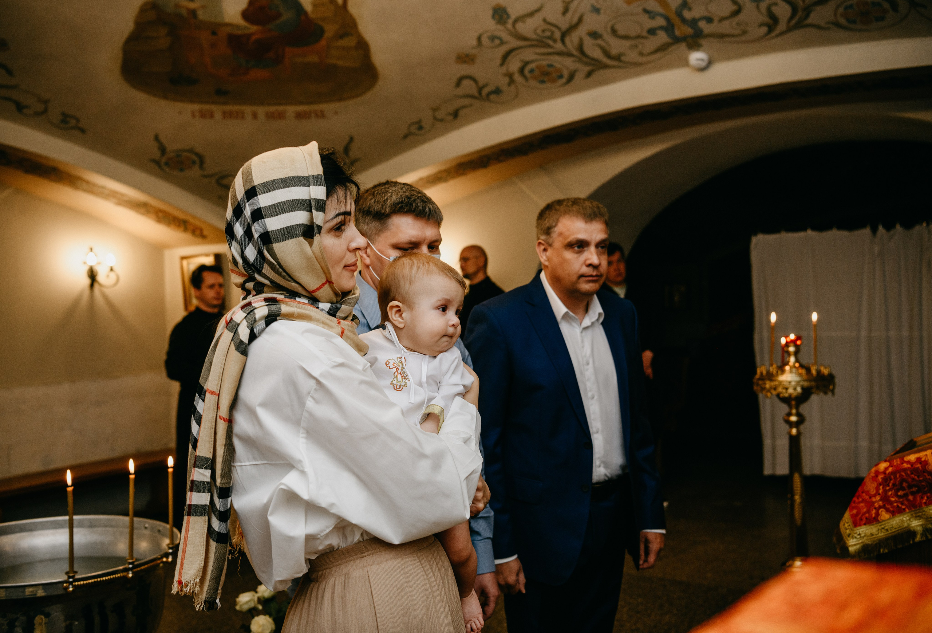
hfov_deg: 51.3
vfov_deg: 36.1
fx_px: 970
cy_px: 310
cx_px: 447
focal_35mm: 37
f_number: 3.5
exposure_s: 1/160
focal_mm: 36
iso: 500
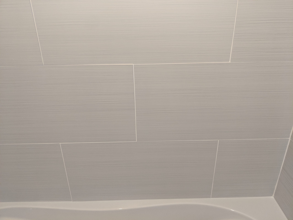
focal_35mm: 27
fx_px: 229
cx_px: 146
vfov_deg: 51.4
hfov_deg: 65.3
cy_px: 110
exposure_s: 1/60
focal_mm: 4.44
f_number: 1.8
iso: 356
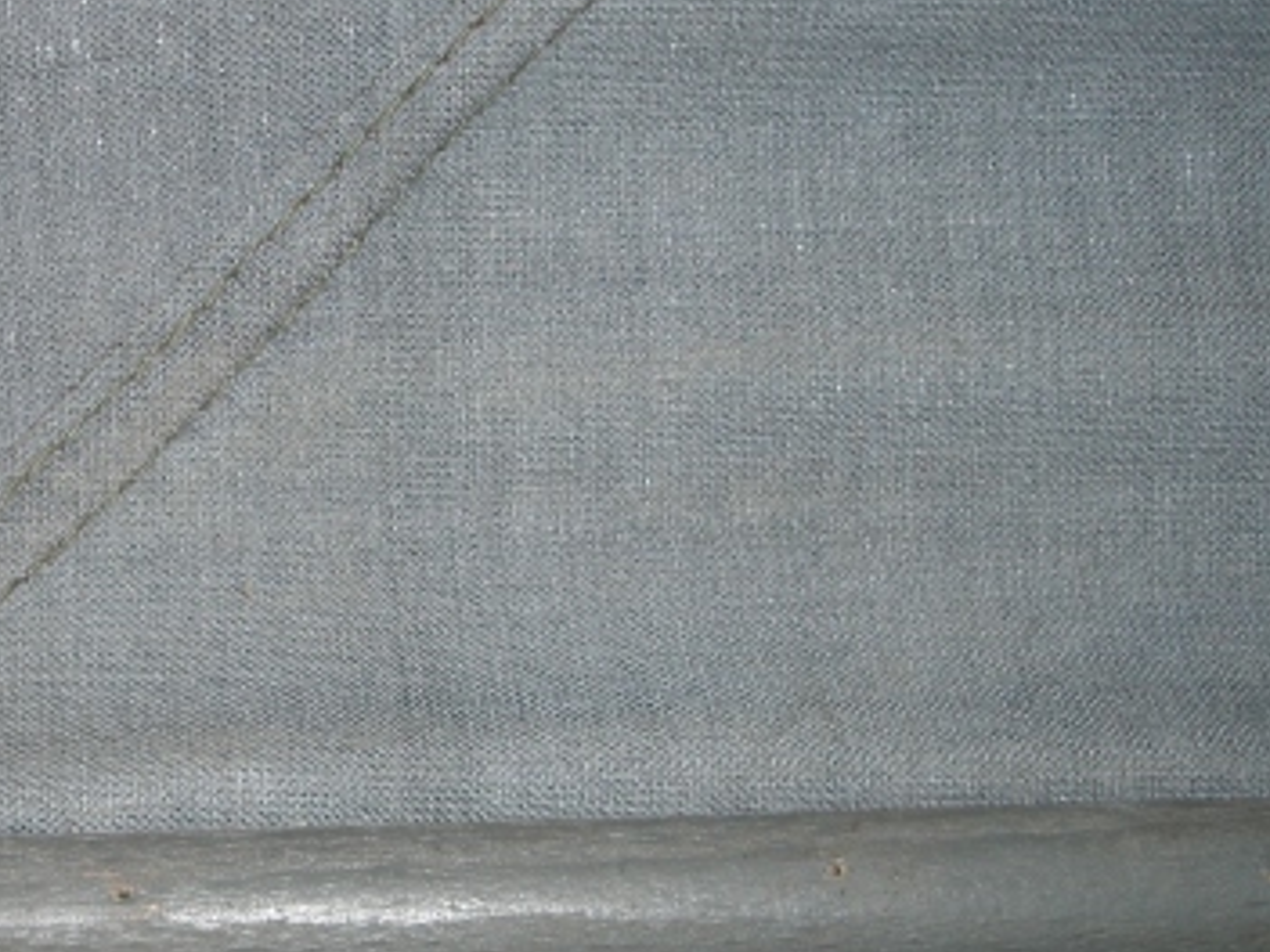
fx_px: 2531
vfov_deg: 21.2
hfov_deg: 27.2
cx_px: 137
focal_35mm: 69
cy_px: 692
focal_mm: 6.2
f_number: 2.7
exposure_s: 1/60
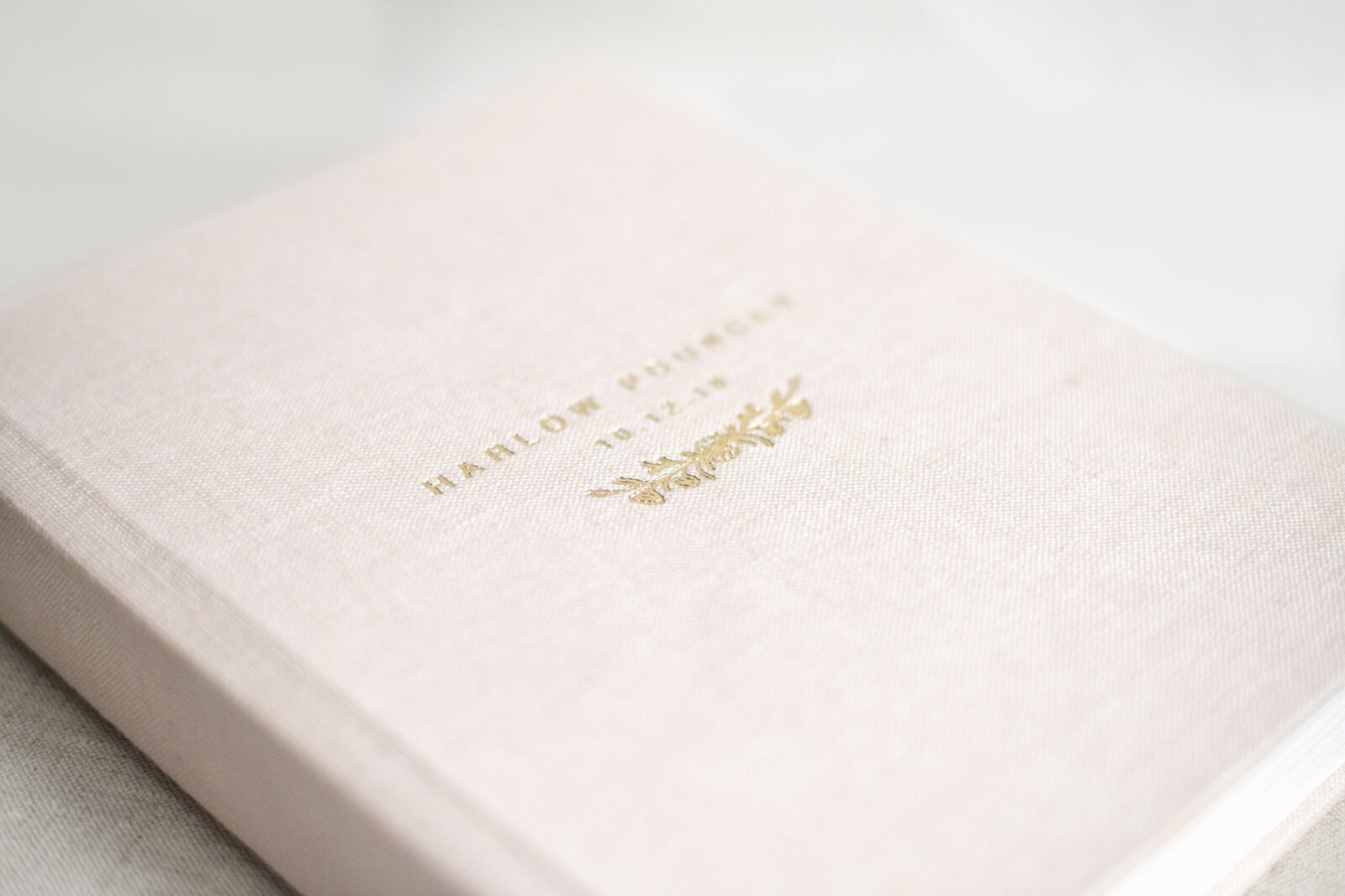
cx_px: 672
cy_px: 448
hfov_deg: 39.6
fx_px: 1868
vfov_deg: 27.0
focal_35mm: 50
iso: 1600
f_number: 2.2
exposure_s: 1/2000
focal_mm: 50
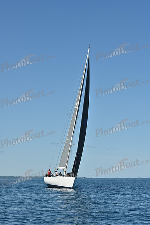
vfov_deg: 27.0
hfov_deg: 18.2
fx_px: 468
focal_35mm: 75
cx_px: 75
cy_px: 112
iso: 320
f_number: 10
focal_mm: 75
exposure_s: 1/1000
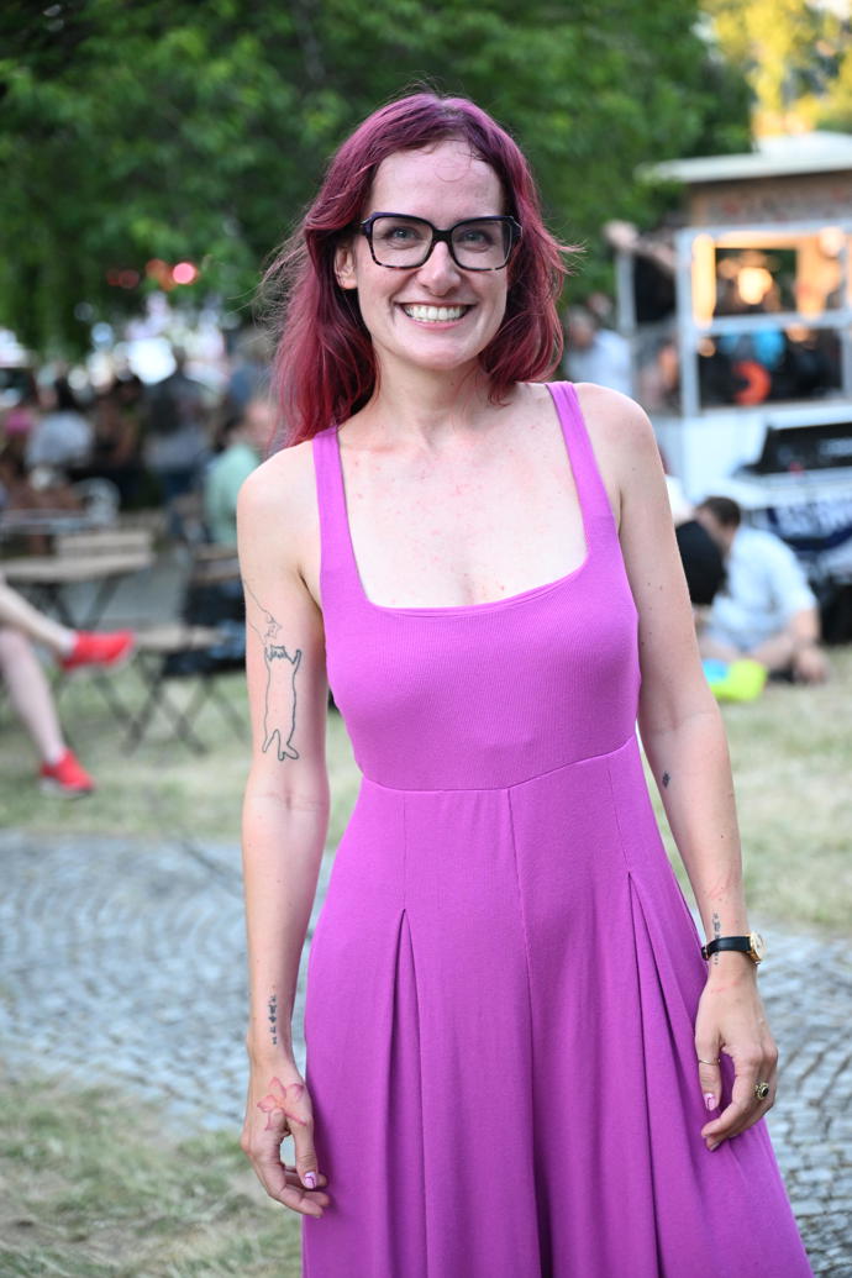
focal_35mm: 59
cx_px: 426
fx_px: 2094
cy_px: 639
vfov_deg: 33.9
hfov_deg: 23.0
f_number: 2.8
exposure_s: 1/500
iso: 2500
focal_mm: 59
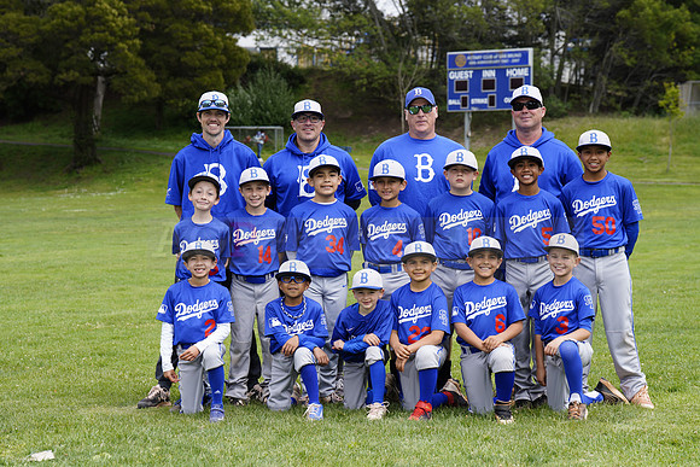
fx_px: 1809
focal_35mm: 93
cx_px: 350
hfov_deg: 21.9
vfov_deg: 14.7
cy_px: 234
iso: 100
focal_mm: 93
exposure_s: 1/250
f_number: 6.3
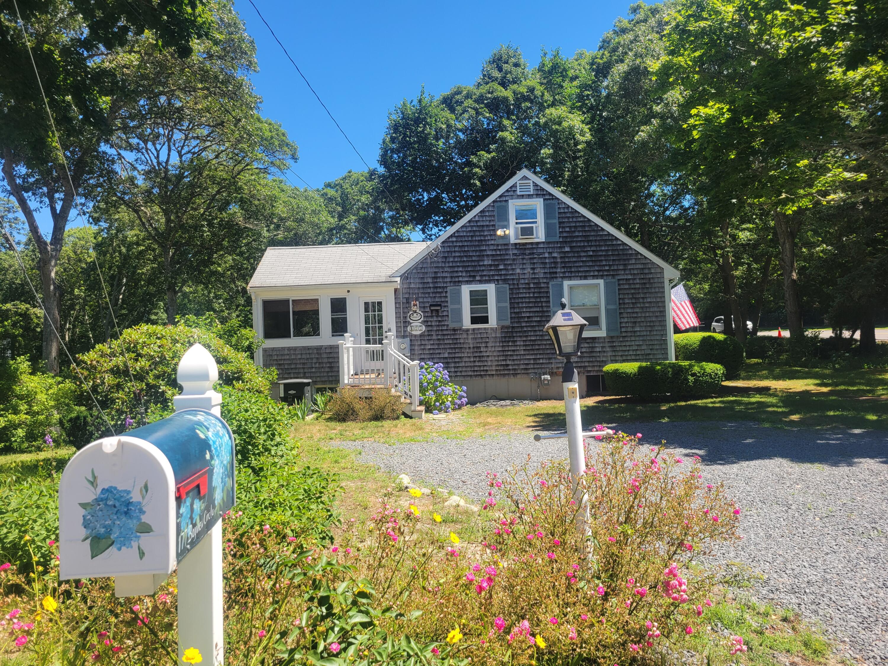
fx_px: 667
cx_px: 444
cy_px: 333
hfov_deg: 67.3
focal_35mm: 26
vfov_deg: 53.1
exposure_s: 1/1202
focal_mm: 5.4
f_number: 1.8
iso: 40
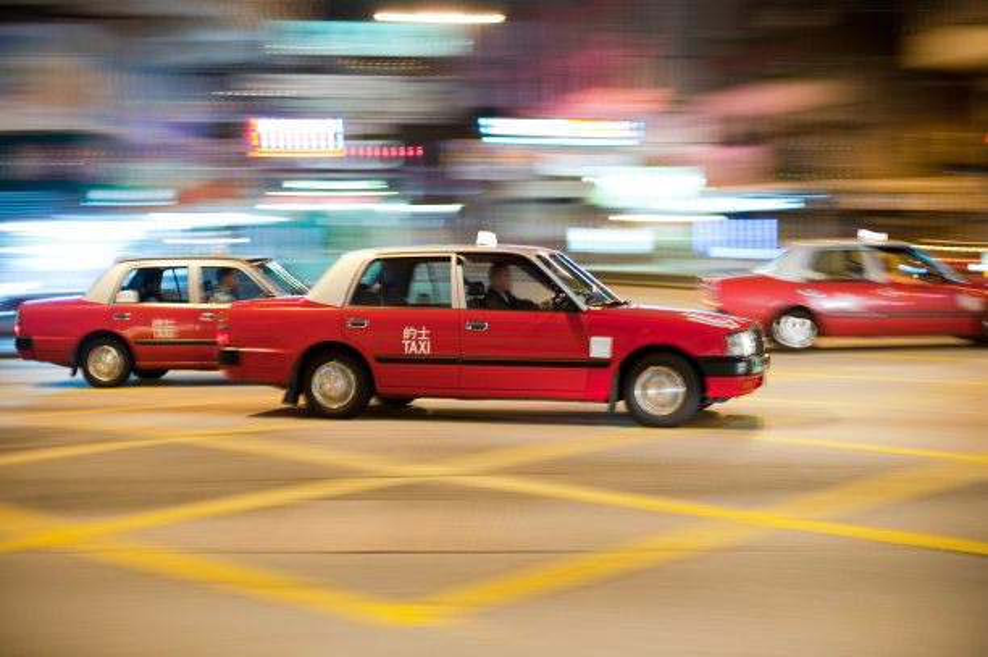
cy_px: 328
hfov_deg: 39.6
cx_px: 494
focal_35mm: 50
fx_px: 1371
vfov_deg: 26.9
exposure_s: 1/10
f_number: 2.2
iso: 400
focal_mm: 50
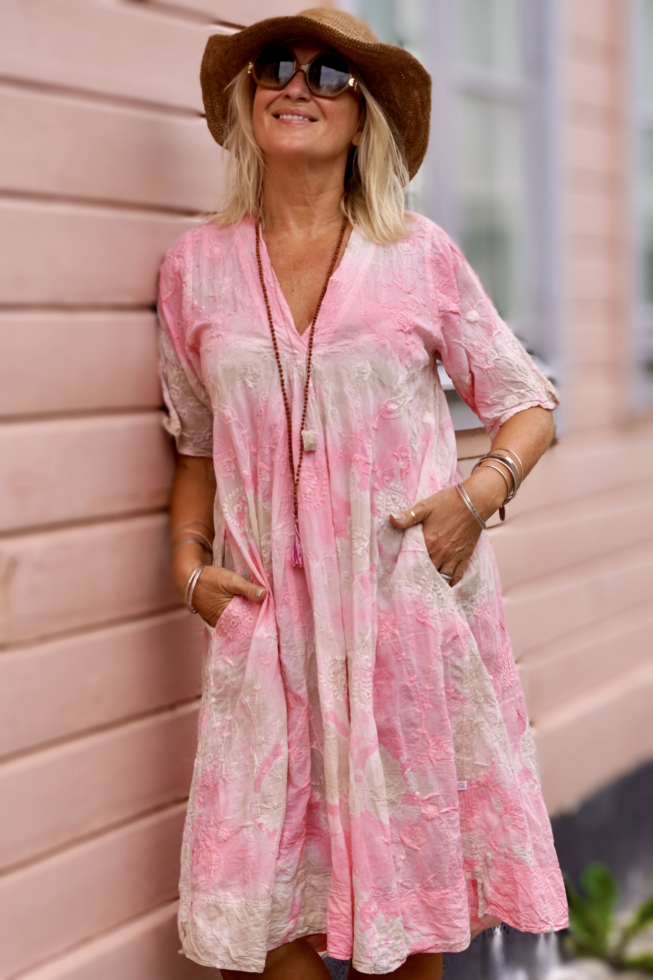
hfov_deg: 25.8
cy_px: 490
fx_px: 1428
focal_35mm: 52
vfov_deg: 37.8
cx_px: 326
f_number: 5.6
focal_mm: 35
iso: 100
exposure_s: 1/320
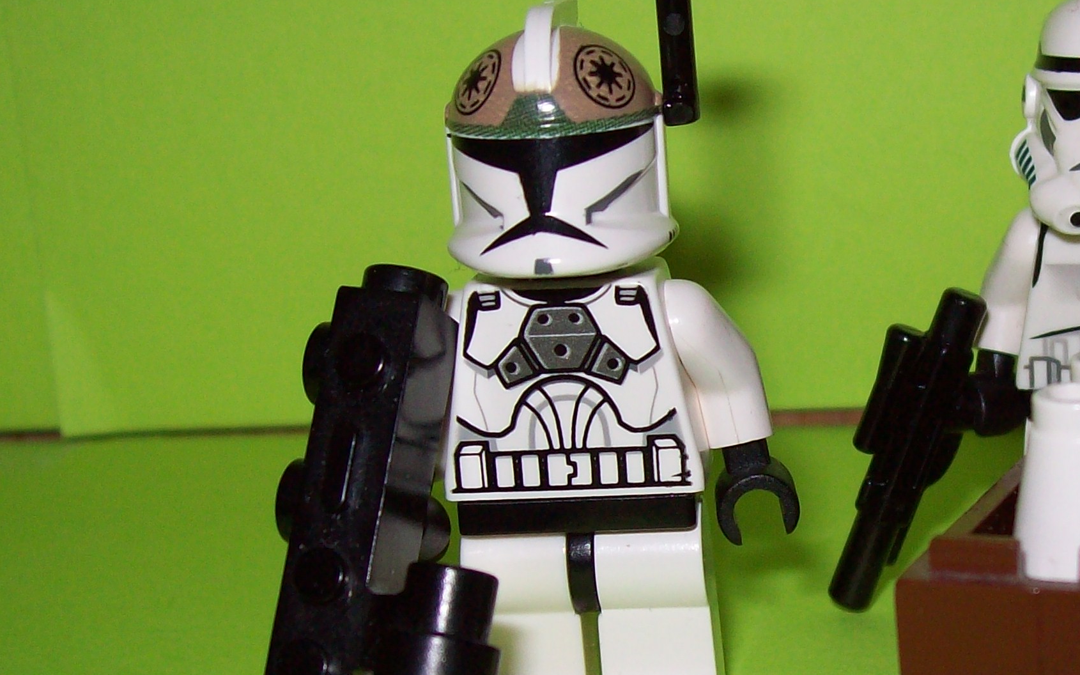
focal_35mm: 69
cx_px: 874
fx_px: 2031
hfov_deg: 29.1
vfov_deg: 18.8
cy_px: 502
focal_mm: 6
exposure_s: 1/64
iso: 80
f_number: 2.7
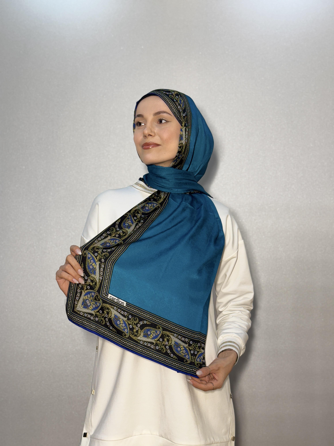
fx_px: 618
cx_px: 167
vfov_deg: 39.7
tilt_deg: +0.4
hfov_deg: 30.3
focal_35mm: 48
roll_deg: -0.1
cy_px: 223
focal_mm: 6.76
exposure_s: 1/50
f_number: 1.78
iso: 50
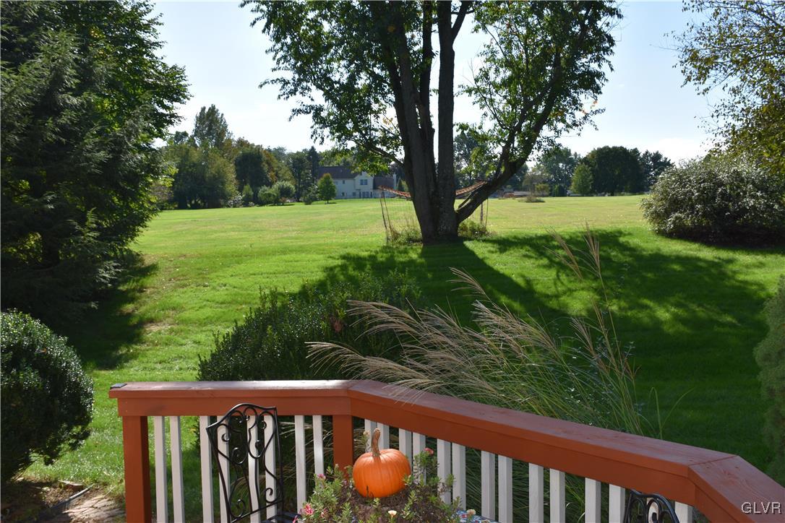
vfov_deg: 40.0
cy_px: 262
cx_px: 392
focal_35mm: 33
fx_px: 720
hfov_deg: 57.2
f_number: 8
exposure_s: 1/200
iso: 100
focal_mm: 22
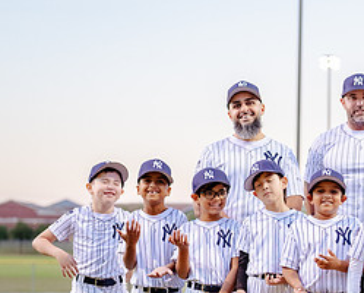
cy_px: 276
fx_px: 1543
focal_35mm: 143
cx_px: 415
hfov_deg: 13.2
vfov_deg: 10.8
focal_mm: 50
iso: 1000
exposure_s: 1/500
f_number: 2
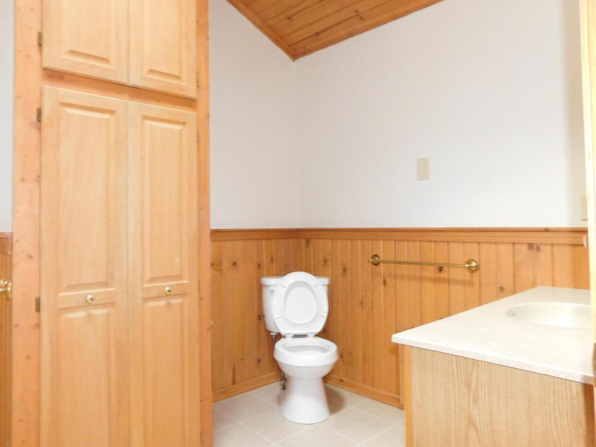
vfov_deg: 54.9
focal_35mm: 25
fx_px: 431
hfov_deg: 69.4
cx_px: 289
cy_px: 212
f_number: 3
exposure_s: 1/15
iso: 800
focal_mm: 4
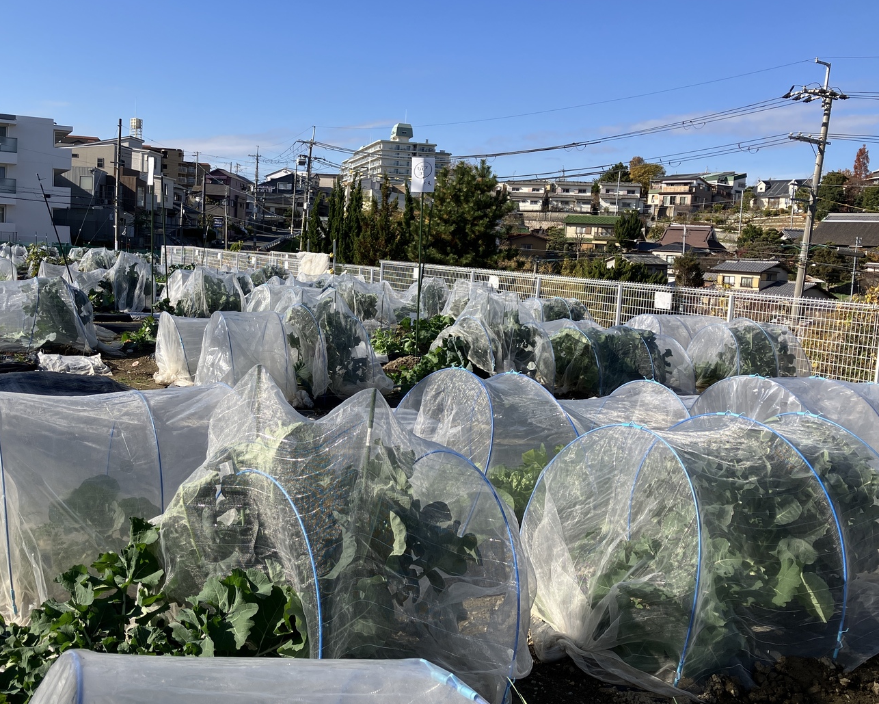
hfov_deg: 52.5
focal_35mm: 34
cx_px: 348
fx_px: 885
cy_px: 335
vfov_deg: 43.3
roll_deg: -2.6
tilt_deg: -5.3
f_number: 1.8
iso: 32
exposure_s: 1/1919
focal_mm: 3.99
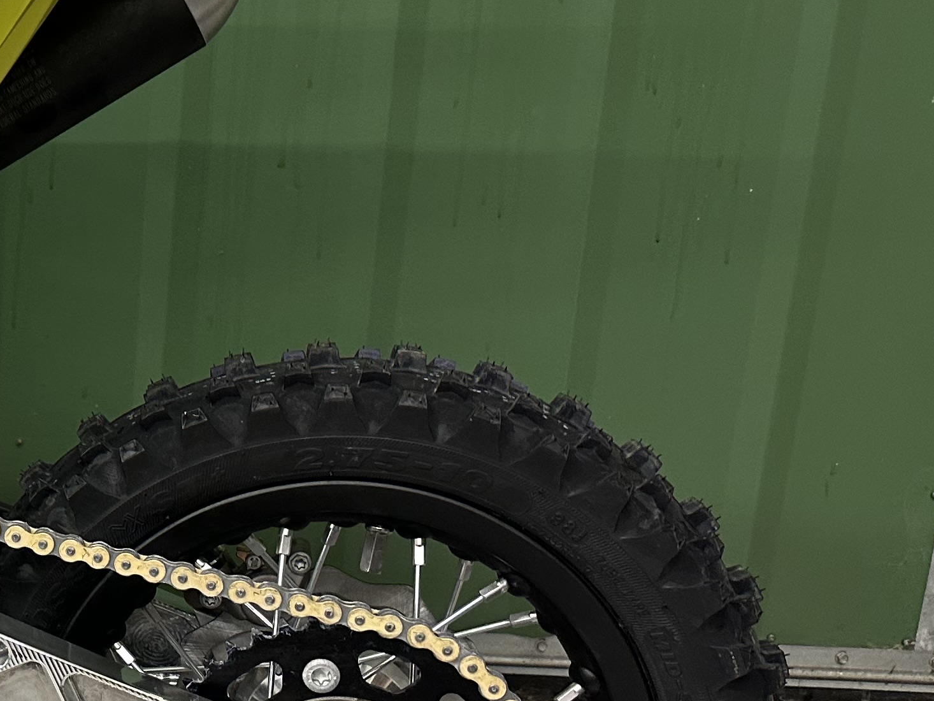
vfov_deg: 22.1
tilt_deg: -19.1
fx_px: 1781
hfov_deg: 25.3
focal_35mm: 66
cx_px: -280
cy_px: 512
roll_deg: +1.8
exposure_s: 1/50
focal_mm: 6.86
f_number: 1.78
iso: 160
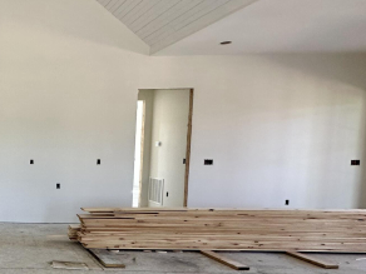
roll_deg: +0.1
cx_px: -39
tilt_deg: -3.6
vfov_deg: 43.8
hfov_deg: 43.5
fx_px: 338
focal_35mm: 32
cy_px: 171
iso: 100
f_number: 2.2
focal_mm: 2.22
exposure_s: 1/99
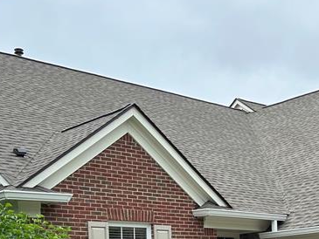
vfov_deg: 19.6
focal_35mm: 73
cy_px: 242
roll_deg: +2.9
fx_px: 673
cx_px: 253
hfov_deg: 26.2
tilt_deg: +3.1
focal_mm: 5.7
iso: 50
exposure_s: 1/1575
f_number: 1.5
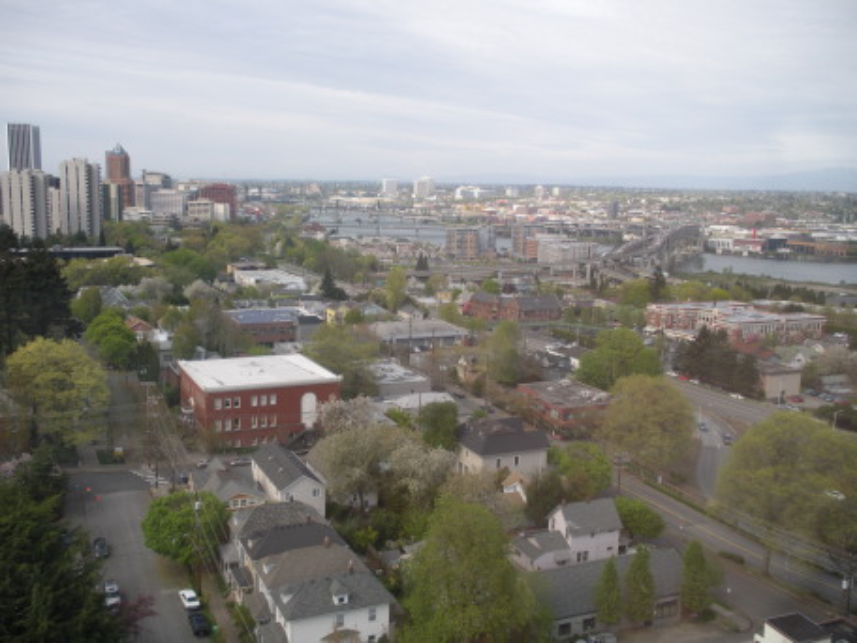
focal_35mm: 36
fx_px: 891
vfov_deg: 39.7
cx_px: 428
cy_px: 322
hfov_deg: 51.4
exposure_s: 1/161
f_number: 3.5
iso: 64
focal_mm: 6.3
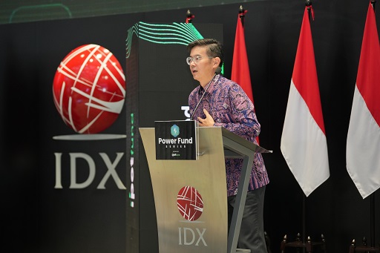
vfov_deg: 14.4
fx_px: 1002
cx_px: 190
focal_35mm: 95
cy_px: 126
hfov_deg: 21.5
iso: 1600
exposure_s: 1/100
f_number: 3.2
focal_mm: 95
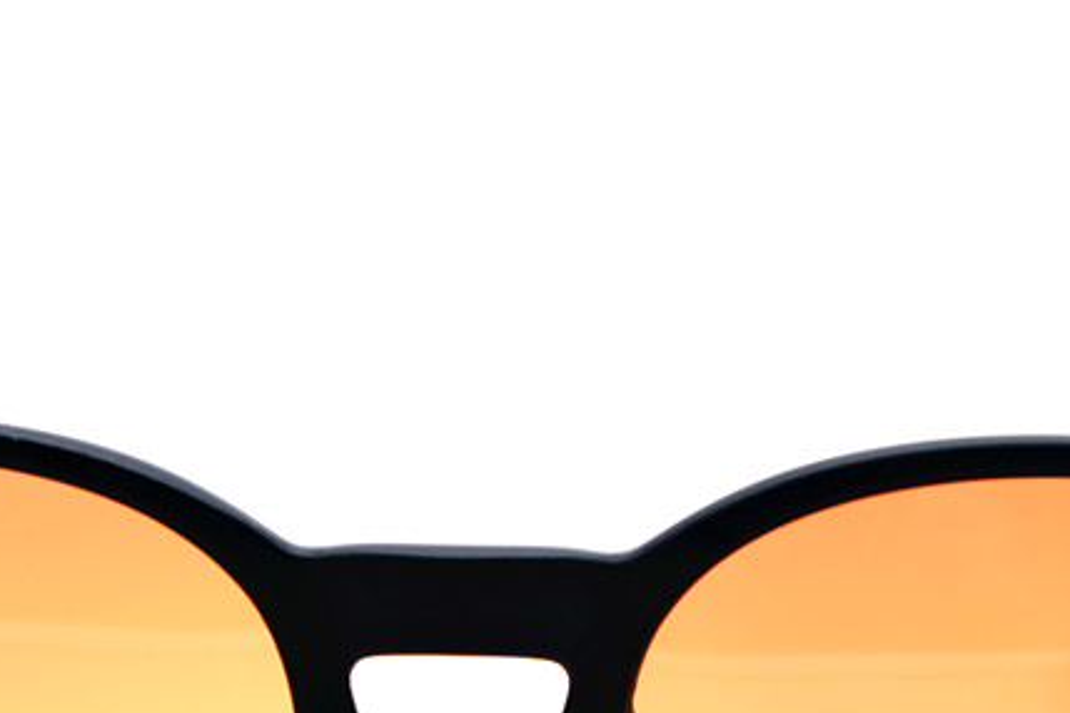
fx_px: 5260
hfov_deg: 11.6
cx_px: 449
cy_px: 656
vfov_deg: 7.7
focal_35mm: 177
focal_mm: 50.5
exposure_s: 1/120
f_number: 5.6
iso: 160
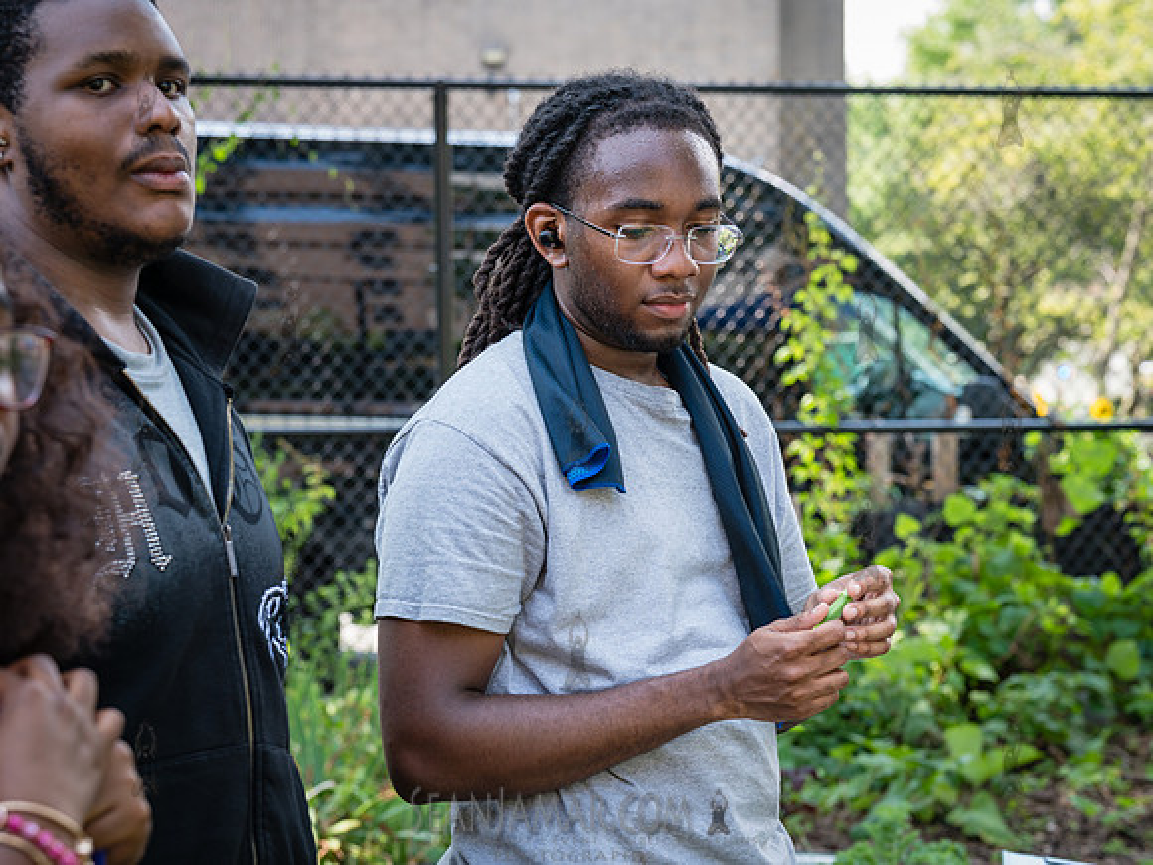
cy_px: 481
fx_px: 2608
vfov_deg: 18.8
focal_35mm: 78
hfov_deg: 24.9
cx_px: 723
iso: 200
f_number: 5
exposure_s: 1/125
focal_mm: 65
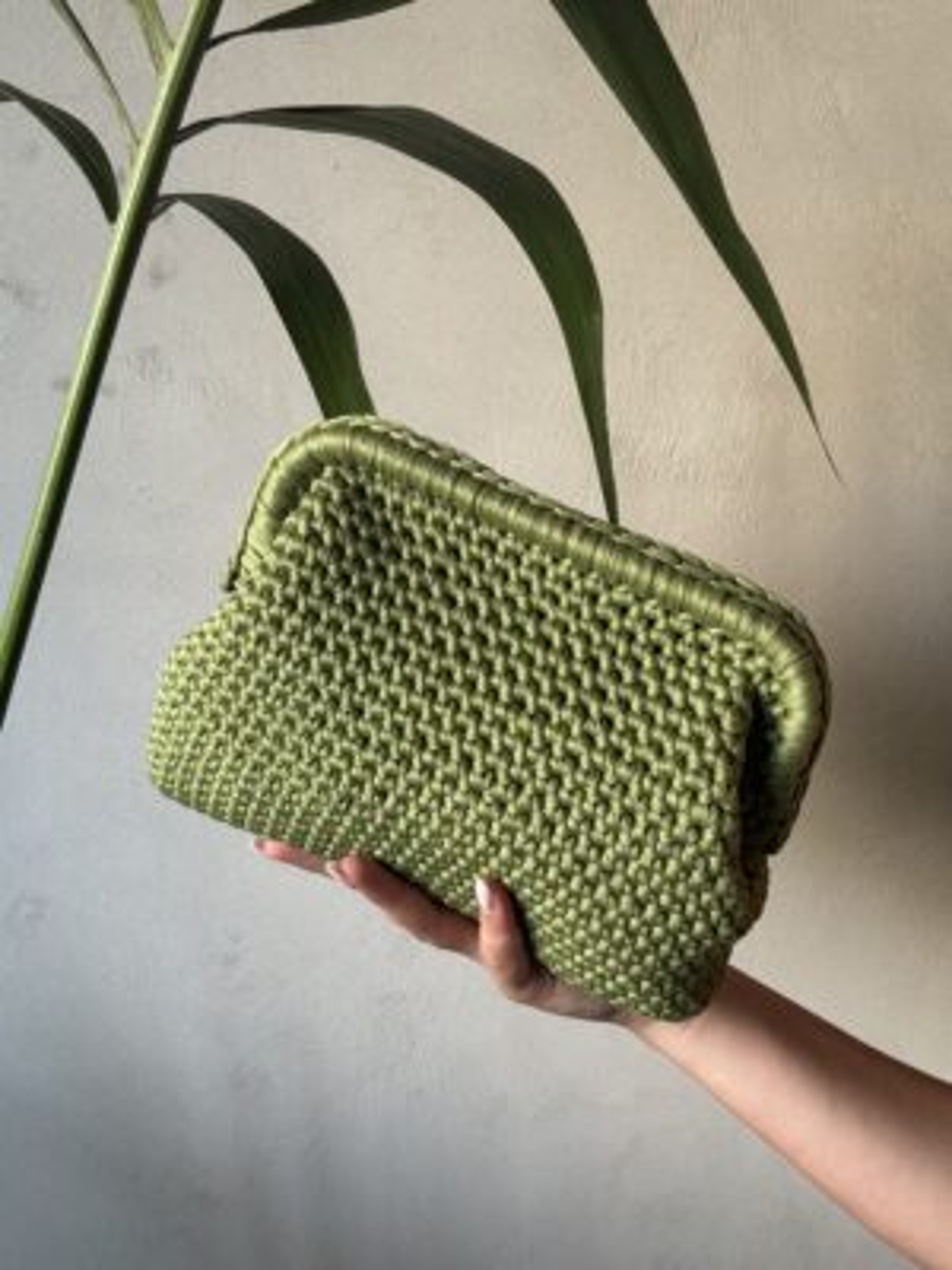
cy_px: 635
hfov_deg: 46.8
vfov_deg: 60.0
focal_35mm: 30
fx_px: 1100
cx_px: 476
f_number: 1.9
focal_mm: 2.69
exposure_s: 1/60
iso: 100
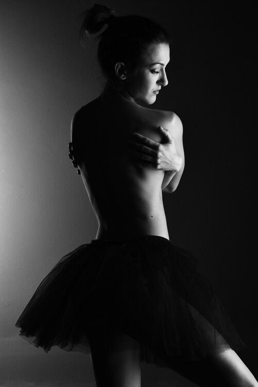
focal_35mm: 85
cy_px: 194
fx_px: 912
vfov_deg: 23.9
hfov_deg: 16.1
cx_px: 129
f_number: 11
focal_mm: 85
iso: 125
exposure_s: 1/100
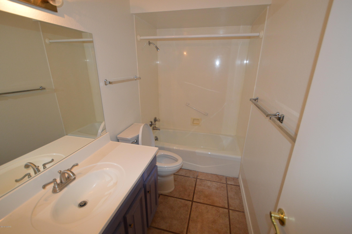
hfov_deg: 100.4
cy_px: 117
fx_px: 147
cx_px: 176
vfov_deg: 77.2
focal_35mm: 15
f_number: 3.5
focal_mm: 10
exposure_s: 1/60
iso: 900
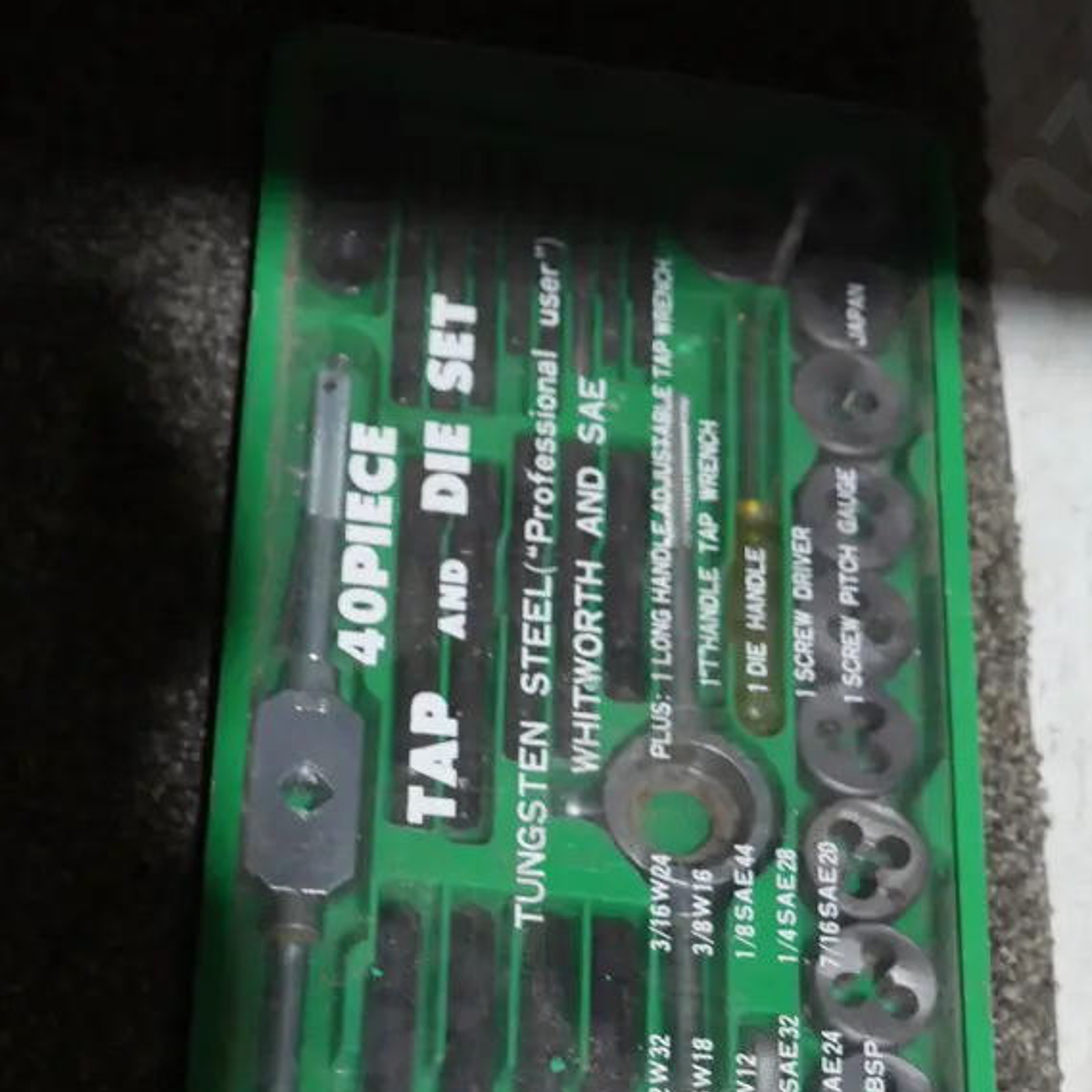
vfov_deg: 24.2
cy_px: 889
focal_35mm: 70
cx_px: 522
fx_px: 2498
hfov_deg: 24.7
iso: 640
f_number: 4.7
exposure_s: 1/60
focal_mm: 22
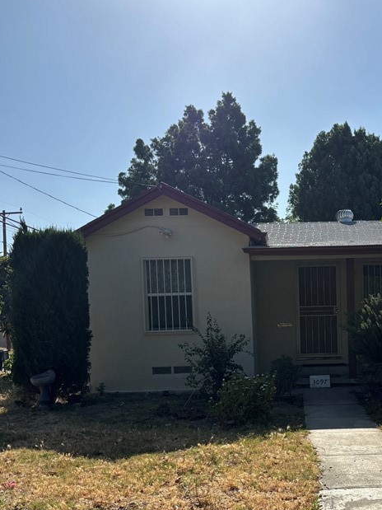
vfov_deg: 43.0
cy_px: 353
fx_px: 633
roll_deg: +0.6
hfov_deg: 32.7
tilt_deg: -1.9
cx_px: 303
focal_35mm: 43
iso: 50
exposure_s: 1/5348
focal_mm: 5.96
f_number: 1.6
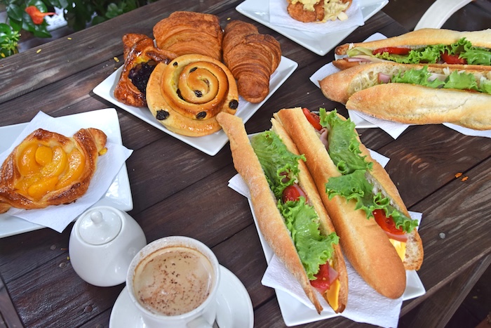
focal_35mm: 44
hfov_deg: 45.0
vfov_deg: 30.9
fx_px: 593
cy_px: 164
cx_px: 246
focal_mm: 29
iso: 400
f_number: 6.3
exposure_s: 1/160
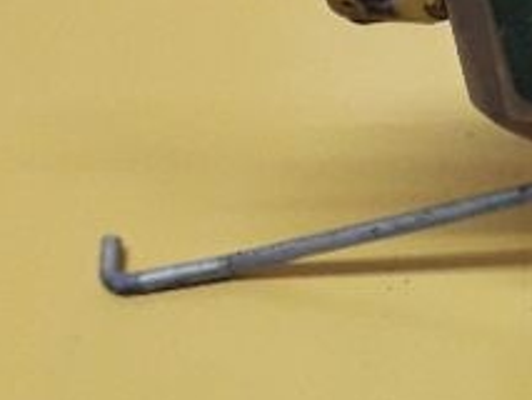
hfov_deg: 13.7
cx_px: 934
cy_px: 135
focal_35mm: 130
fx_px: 1999
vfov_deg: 11.4
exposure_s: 1/50
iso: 160
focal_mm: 3.6
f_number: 1.9
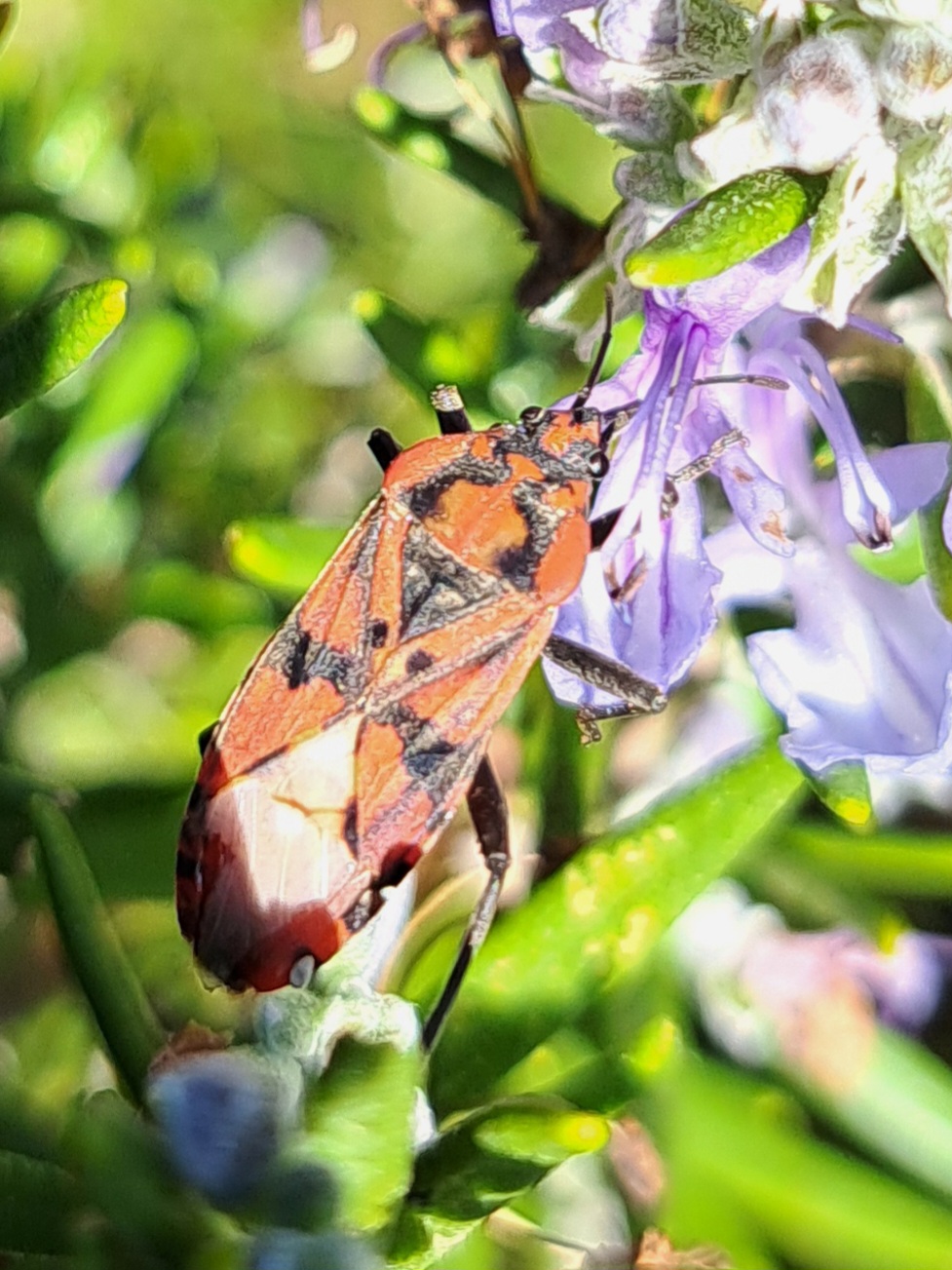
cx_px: 476
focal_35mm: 24
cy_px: 635
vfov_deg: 71.6
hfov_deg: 56.8
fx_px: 880
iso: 50
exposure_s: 1/333
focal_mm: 5.23
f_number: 1.8
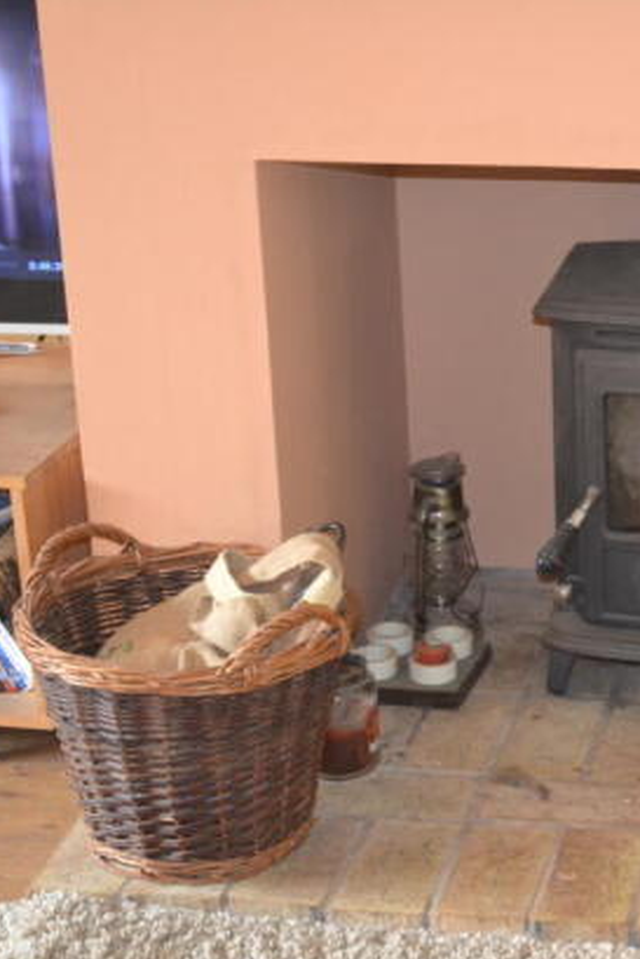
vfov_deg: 21.2
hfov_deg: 13.9
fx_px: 2558
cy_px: 505
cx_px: 740
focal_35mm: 96
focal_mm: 40
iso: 2500
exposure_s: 1/60
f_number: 5.3
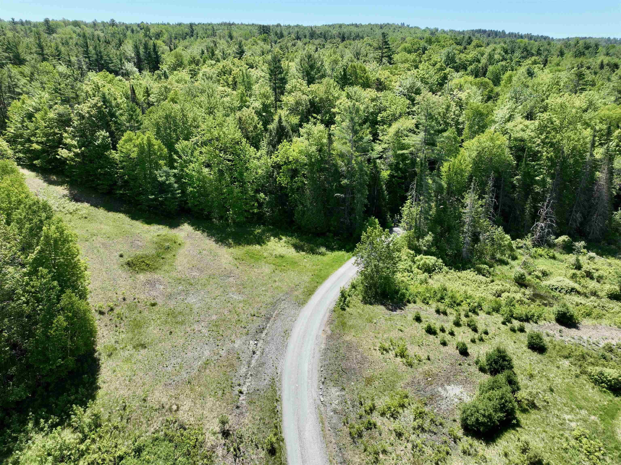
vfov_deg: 56.8
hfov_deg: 71.6
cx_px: 310
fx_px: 430
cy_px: 232
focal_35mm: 24
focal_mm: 12.29
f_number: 2.8
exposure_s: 1/1250
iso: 130
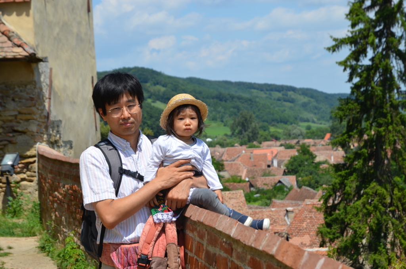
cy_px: 134
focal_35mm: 98
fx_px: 1097
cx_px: 203
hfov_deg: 21.0
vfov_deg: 14.0
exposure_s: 1/320
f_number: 9
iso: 100
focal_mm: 65
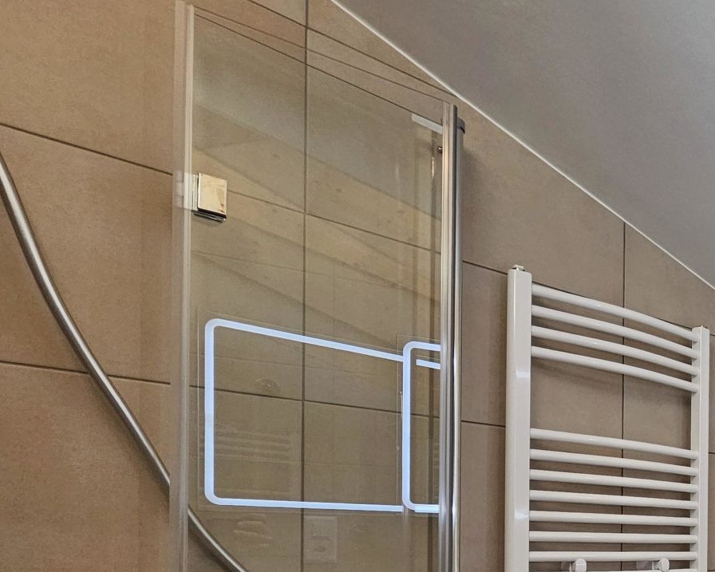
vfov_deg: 44.5
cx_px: 811
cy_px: 535
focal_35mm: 29
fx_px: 614
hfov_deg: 44.0
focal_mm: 2.2
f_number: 2.2
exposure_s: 1/100
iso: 80
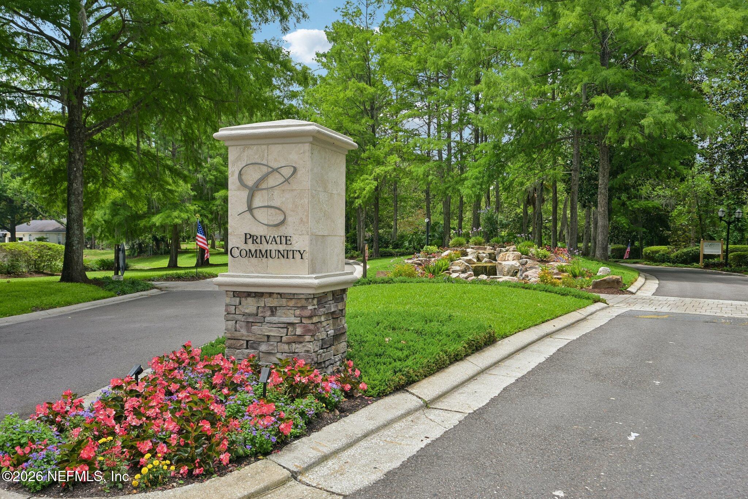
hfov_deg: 61.9
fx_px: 623
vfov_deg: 43.6
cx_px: 374
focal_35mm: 30
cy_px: 250
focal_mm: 30
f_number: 8
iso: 100
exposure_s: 1/90
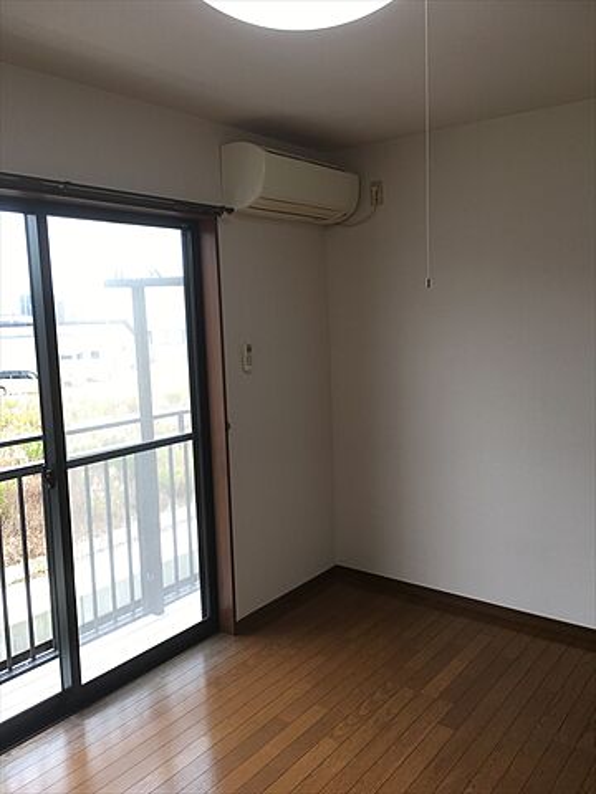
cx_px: 298
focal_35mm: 29
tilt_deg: -7.7
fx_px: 666
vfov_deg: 61.7
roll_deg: +2.0
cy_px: 397
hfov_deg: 48.2
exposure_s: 1/40
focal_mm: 4.15
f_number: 2.2
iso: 25
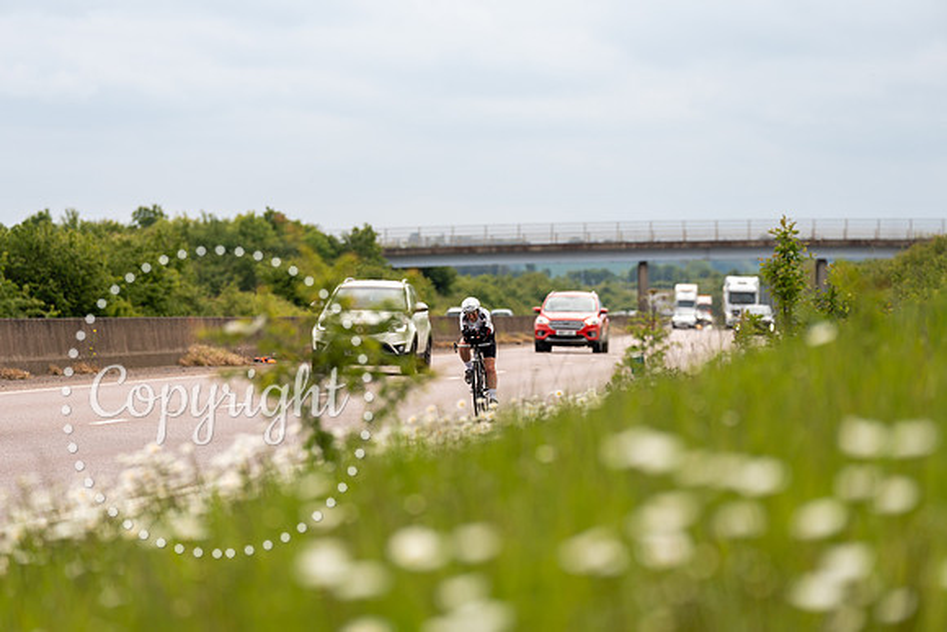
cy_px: 316
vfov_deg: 6.9
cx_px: 474
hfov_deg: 10.3
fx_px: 5262
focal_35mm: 200
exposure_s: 1/800
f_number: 4
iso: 125
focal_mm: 200
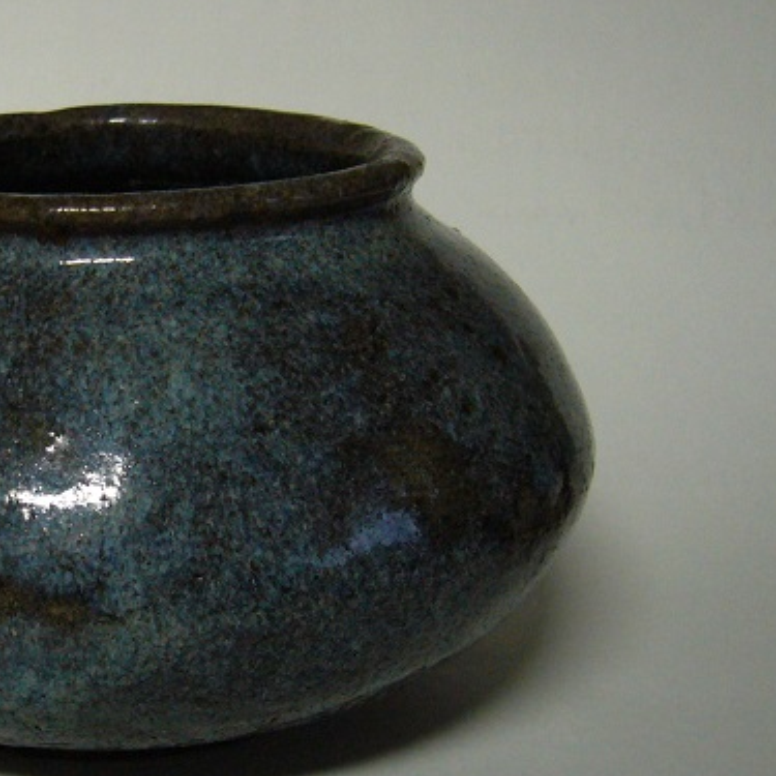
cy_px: 437
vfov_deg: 26.1
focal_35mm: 66
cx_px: 124
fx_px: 1674
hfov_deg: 25.5
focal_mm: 5.8
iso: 200
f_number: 2.8
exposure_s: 1/8
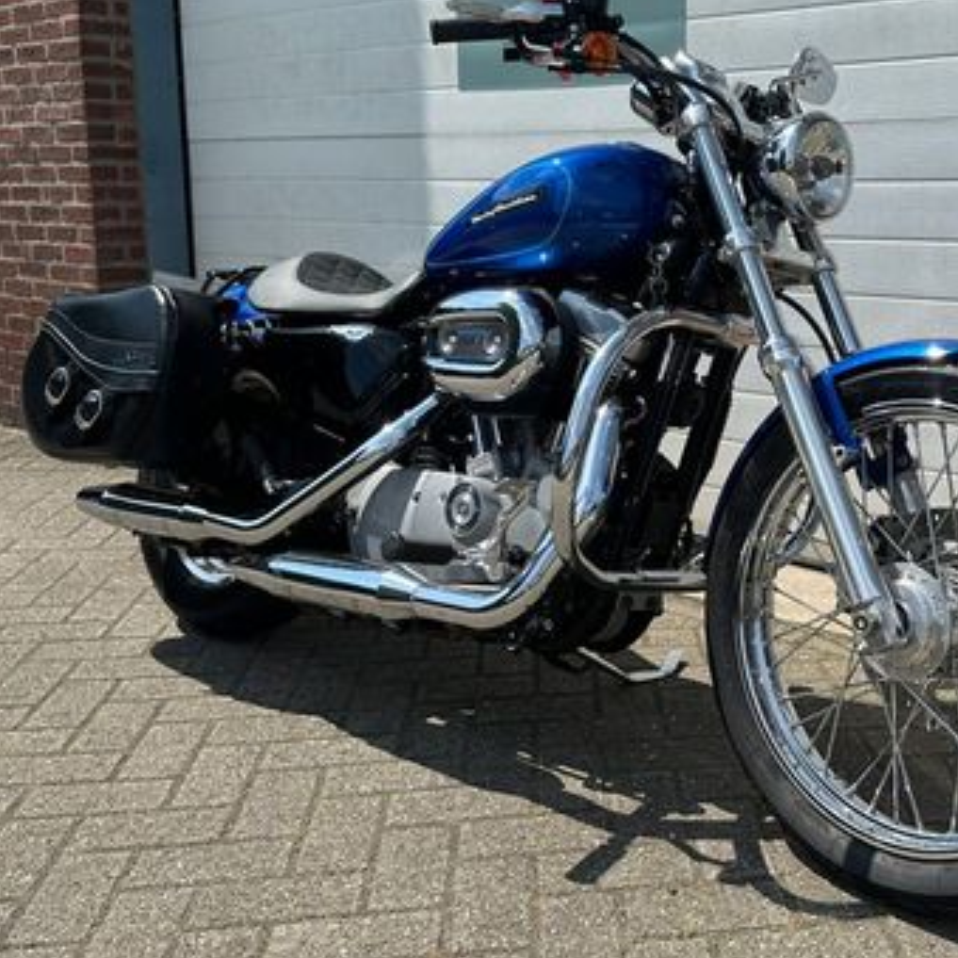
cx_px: 698
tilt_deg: -10.1
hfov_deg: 40.9
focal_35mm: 40
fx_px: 1252
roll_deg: +0.4
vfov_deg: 41.7
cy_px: 393
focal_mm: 6.86
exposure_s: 1/4184
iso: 80
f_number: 1.78
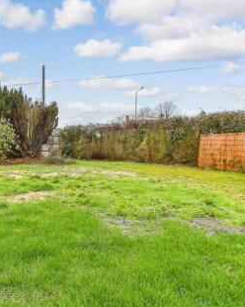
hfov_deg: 39.2
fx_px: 326
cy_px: 155
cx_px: 42
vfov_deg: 50.3
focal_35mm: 36
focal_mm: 17
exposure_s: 1/15
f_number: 8
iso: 160
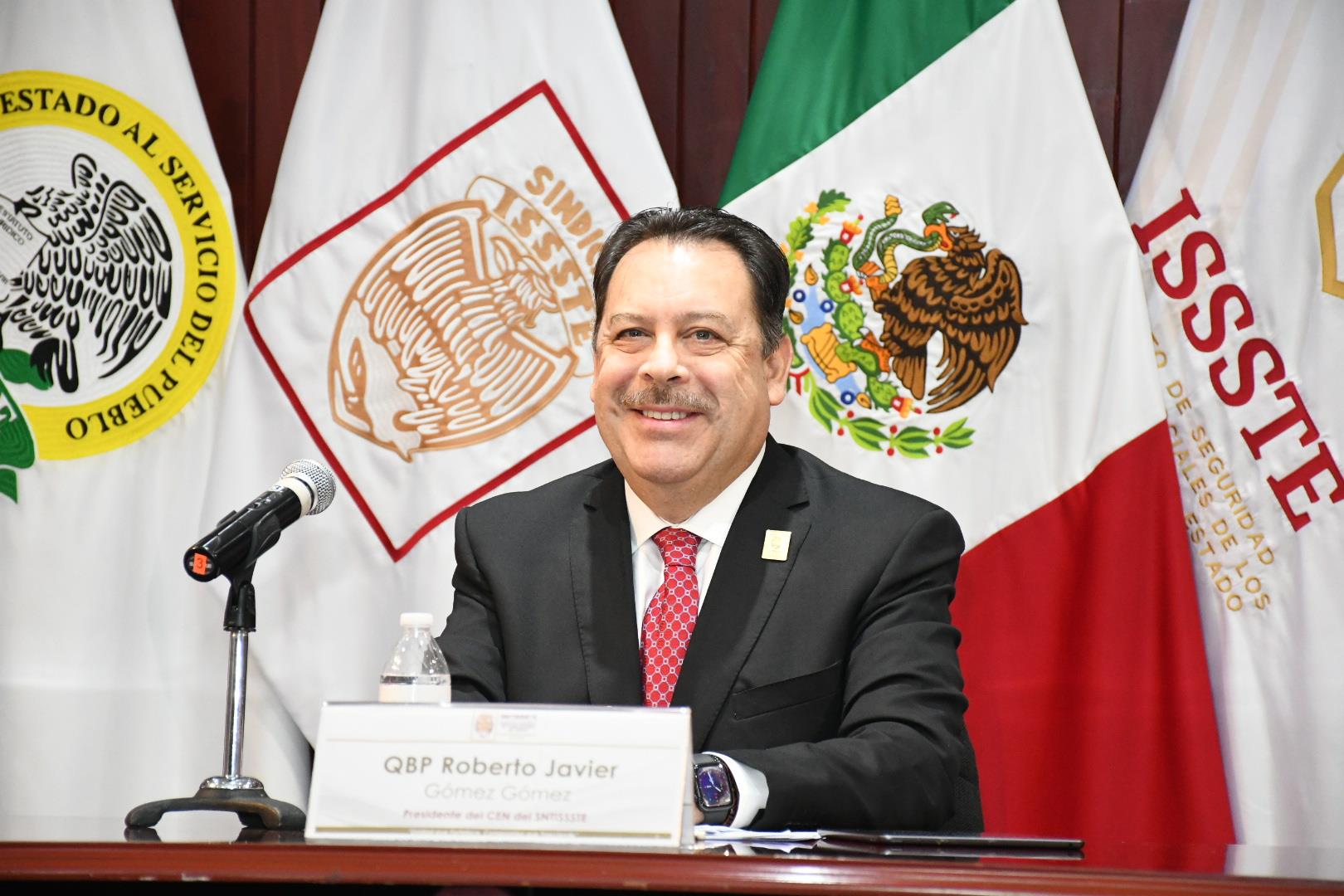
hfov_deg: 14.4
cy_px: 448
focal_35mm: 142
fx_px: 5301
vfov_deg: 9.7
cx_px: 672
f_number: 5.6
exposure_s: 1/125
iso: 4000
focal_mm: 95
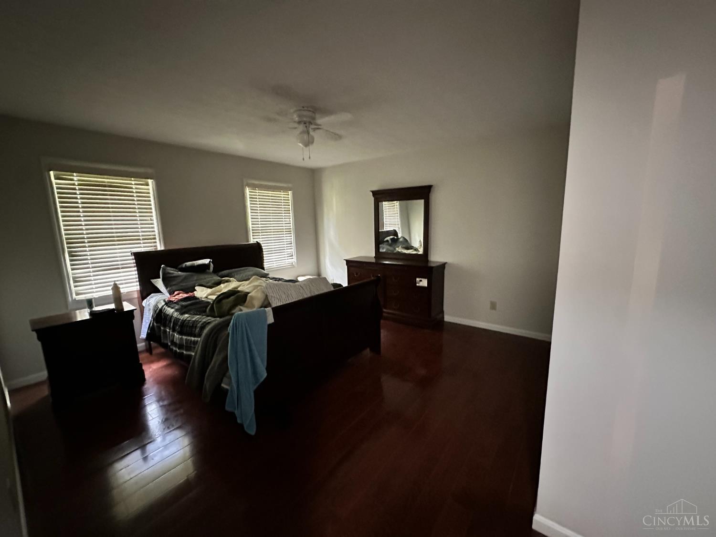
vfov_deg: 85.7
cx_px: 358
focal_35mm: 14
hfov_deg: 102.1
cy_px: 268
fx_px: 290
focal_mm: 2.22
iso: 1250
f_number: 2.2
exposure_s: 1/30
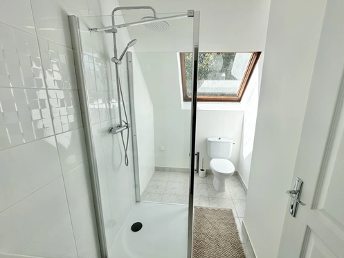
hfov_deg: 98.0
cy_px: 129
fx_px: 149
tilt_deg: -11.5
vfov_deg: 81.8
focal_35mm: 15
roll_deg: -1.3
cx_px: 183
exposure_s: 1/997
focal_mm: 2.22
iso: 50
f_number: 2.2
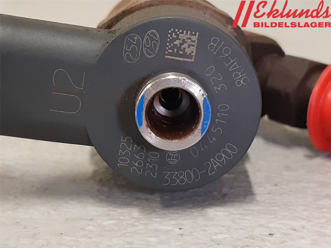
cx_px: 166
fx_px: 249
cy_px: 124
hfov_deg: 67.3
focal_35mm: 26
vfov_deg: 53.1
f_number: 1.7
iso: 200
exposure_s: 1/50
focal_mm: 3.93
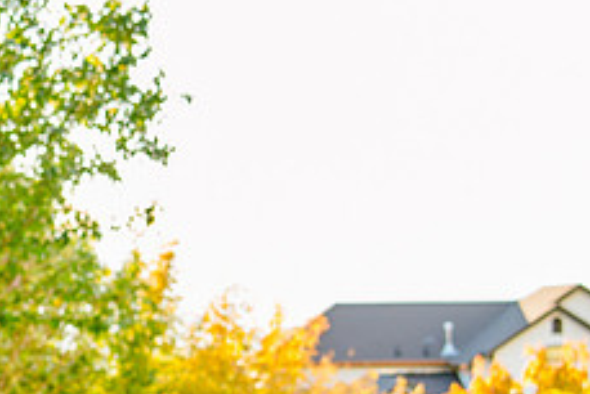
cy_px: 215
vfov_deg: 9.2
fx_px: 2443
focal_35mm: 149
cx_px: -31
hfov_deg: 13.5
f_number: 4
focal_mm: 38
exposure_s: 1/100
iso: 320
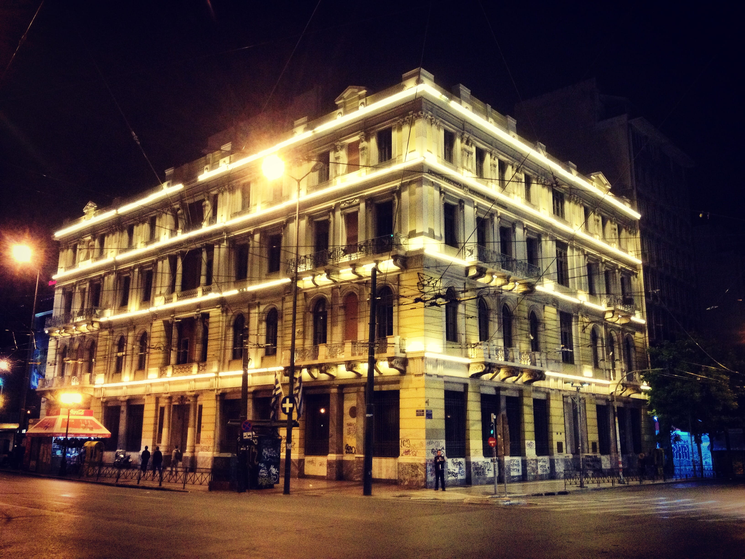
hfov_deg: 52.6
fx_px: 753
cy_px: 280
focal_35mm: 35
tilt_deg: +10.7
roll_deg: +0.1
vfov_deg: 40.7
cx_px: 372
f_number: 2.4
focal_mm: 4.28
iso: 320
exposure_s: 1/20
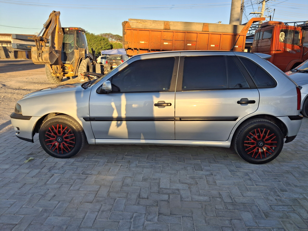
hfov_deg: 69.4
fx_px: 222
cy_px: 116
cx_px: 154
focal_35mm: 25
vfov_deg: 54.9
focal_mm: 4.69
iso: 25
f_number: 1.8
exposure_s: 1/531
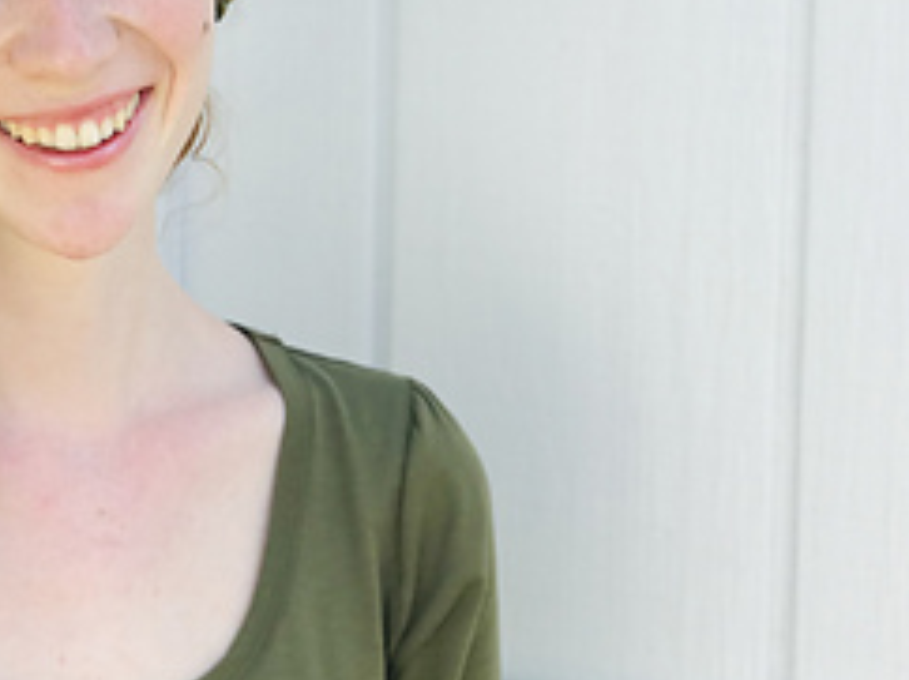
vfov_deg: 12.5
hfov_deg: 16.4
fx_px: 3096
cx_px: 19
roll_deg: +0.9
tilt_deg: -5.5
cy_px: 130
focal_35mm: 118
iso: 20
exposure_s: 1/282
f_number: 2.8
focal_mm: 6.6
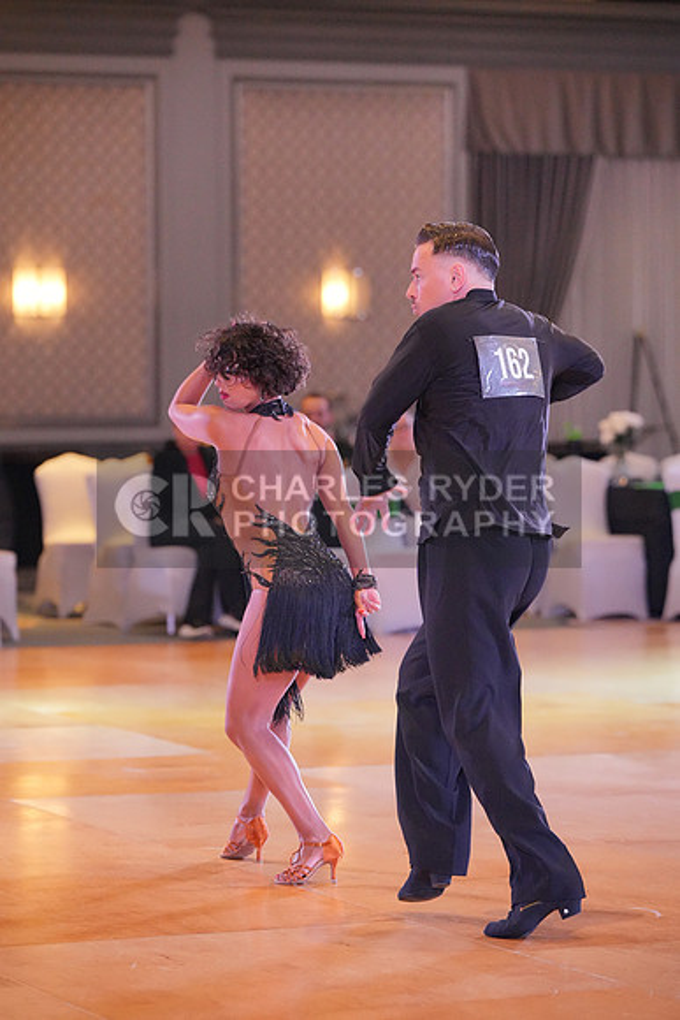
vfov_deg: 15.4
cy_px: 510
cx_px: 340
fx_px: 3766
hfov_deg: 10.3
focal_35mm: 133
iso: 8000
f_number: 3.5
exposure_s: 1/500
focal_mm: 133
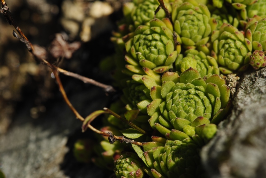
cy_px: 89
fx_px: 943
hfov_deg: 16.0
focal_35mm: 128
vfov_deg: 10.8
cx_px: 133
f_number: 8
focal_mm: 85
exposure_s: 1/320
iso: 100
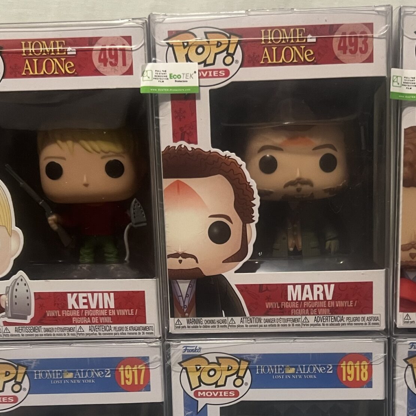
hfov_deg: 32.0
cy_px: 323
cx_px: 264
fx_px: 721
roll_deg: +1.3
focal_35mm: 53
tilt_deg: -8.5
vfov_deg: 31.5
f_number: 1.5
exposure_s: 1/60
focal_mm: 5.7
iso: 250
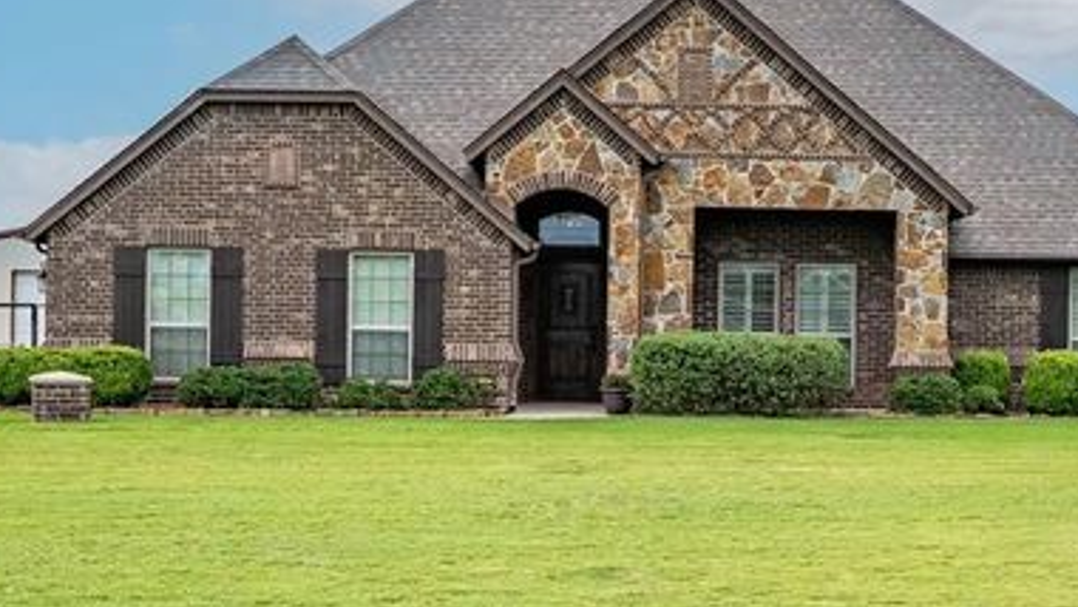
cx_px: 687
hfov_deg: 26.7
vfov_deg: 15.3
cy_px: 356
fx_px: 2259
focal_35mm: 79
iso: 200
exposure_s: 1/6400
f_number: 5
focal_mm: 28
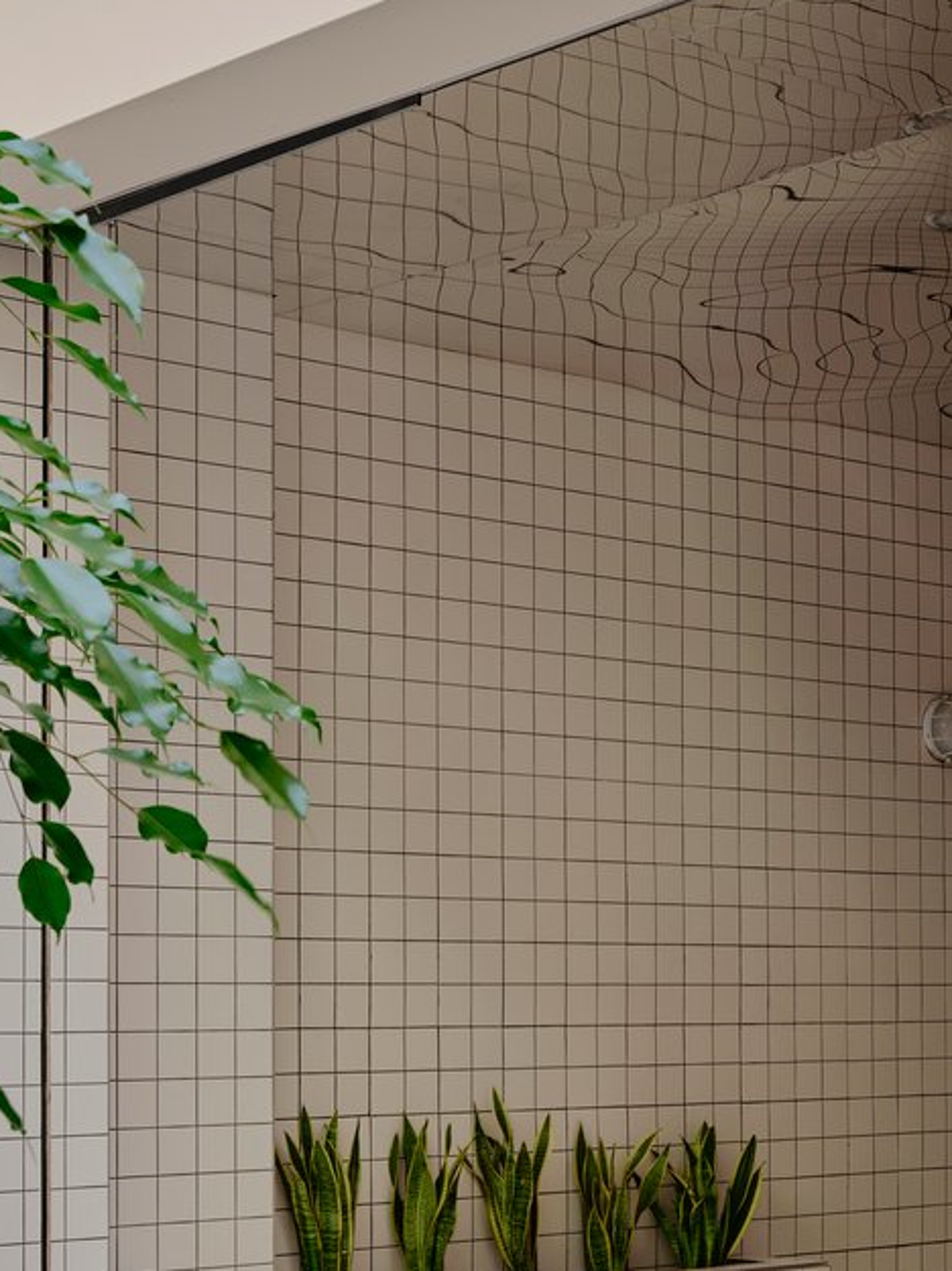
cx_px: 639
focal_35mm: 82
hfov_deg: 17.9
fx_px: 3010
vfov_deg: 23.7
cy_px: 904
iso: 100
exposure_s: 1/5
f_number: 14
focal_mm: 60.7
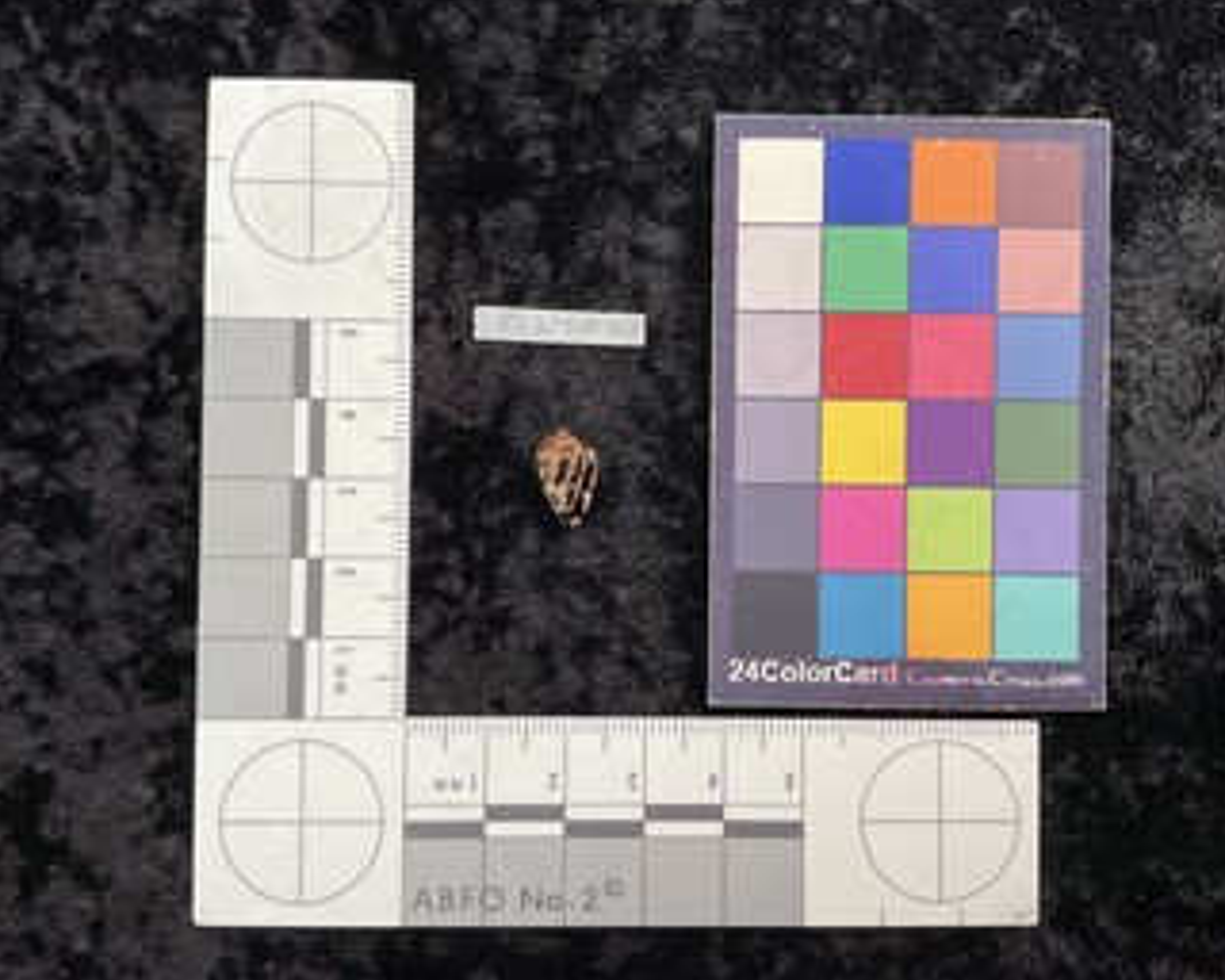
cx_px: 628
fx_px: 1124
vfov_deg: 47.1
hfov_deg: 57.2
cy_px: 480
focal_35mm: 31
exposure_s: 1/50
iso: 50
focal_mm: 3
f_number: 1.8
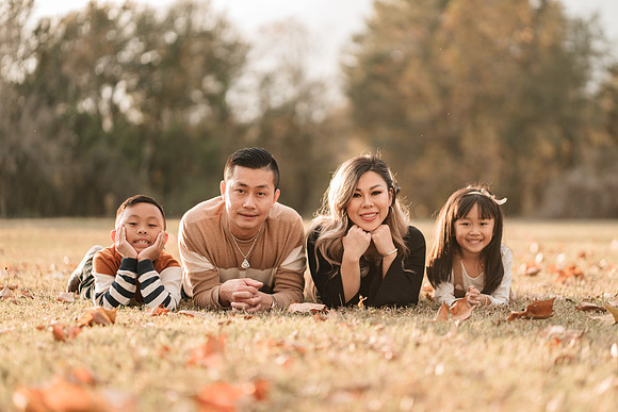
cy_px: 197
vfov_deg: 14.8
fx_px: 1587
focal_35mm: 92
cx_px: 333
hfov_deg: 22.0
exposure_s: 1/1000
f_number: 1.8
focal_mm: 85
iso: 400
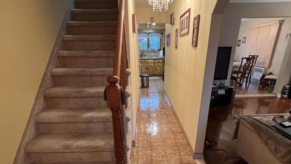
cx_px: 146
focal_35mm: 19
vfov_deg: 56.7
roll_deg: +0.4
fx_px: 147
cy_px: 113
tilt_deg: -23.3
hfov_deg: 89.6
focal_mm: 1.57
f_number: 1.8
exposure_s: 1/60
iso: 500
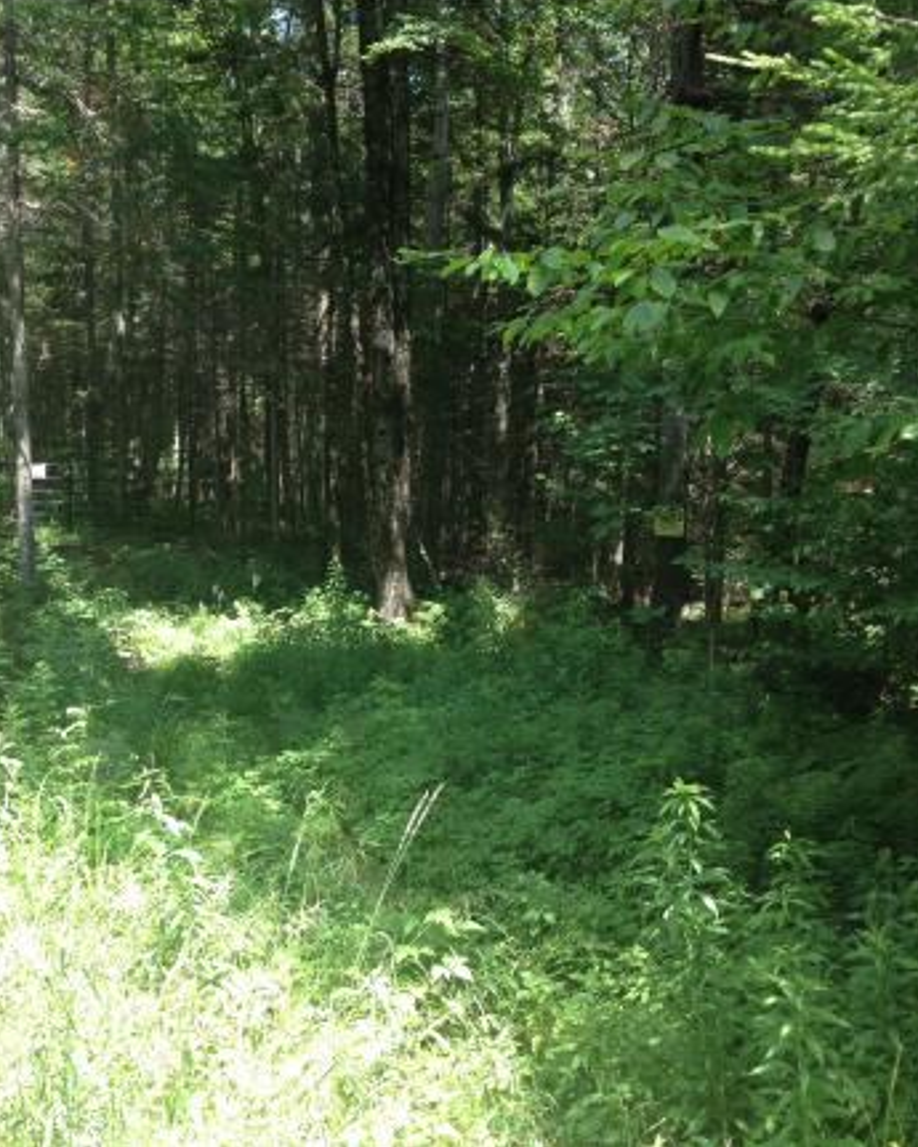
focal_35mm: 46
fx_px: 1562
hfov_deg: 32.8
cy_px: 570
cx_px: 455
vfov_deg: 40.3
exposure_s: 1/191
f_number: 2.4
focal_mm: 4.28
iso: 50
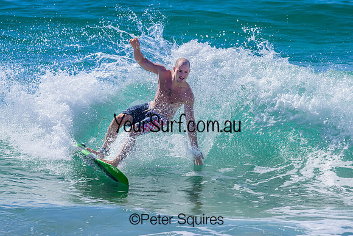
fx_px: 4705
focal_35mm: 480
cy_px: 118
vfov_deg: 2.9
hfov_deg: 4.3
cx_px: 172
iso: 900
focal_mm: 400
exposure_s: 1/2000
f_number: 11
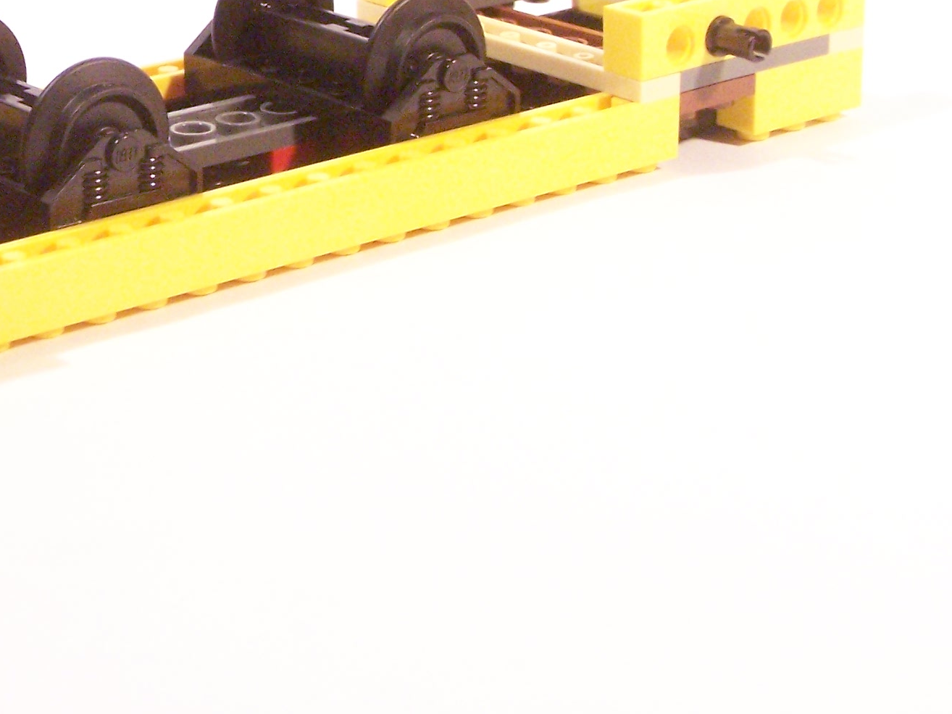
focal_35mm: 100
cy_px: 49
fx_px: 2750
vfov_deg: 14.6
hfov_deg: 19.2
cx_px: 67
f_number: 4
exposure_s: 1/30
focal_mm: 8.5
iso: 400
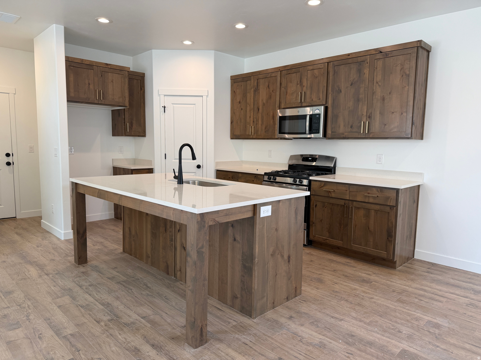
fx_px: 333
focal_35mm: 24
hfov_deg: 71.6
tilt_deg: -4.8
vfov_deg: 56.8
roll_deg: -0.3
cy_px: 180
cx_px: 240
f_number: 1.78
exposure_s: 1/120
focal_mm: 6.76
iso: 80
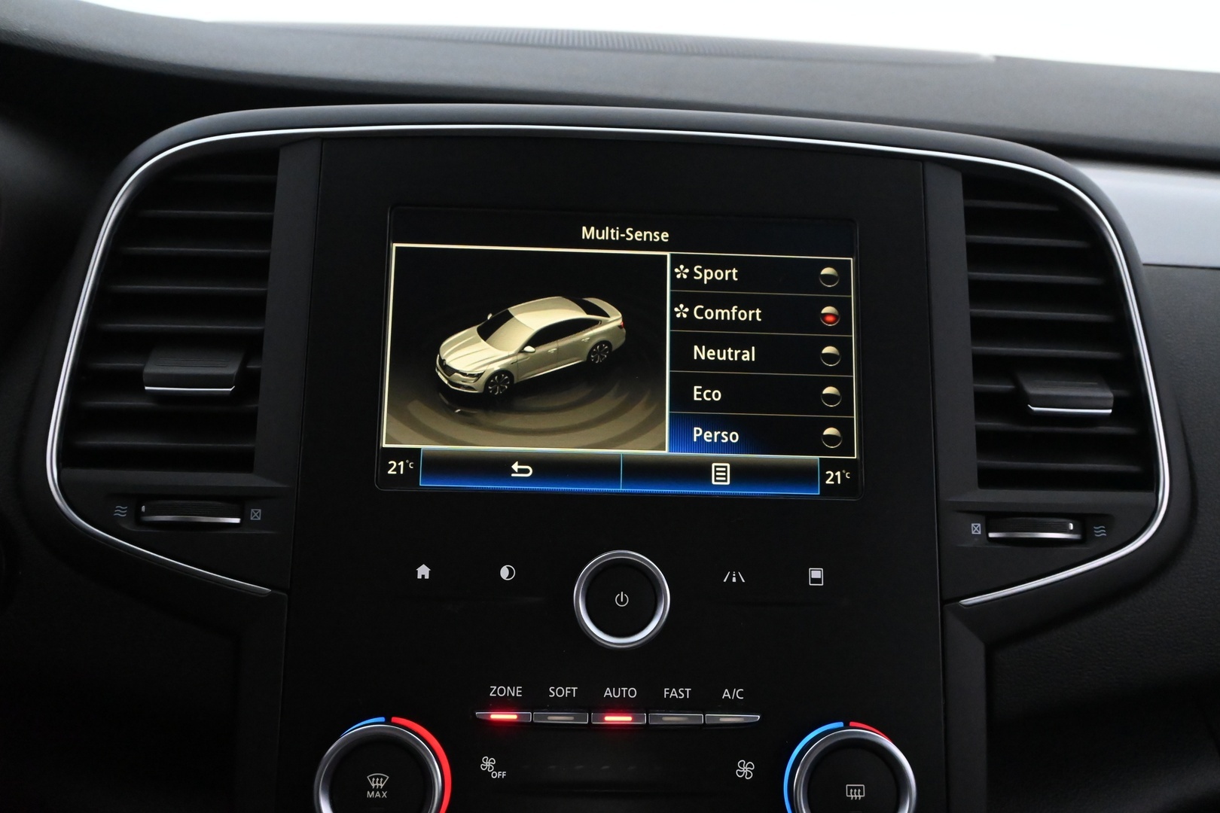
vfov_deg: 42.6
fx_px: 1042
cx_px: 610
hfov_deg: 60.7
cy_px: 406
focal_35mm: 31
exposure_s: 1/80
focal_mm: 20.5
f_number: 5
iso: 6400
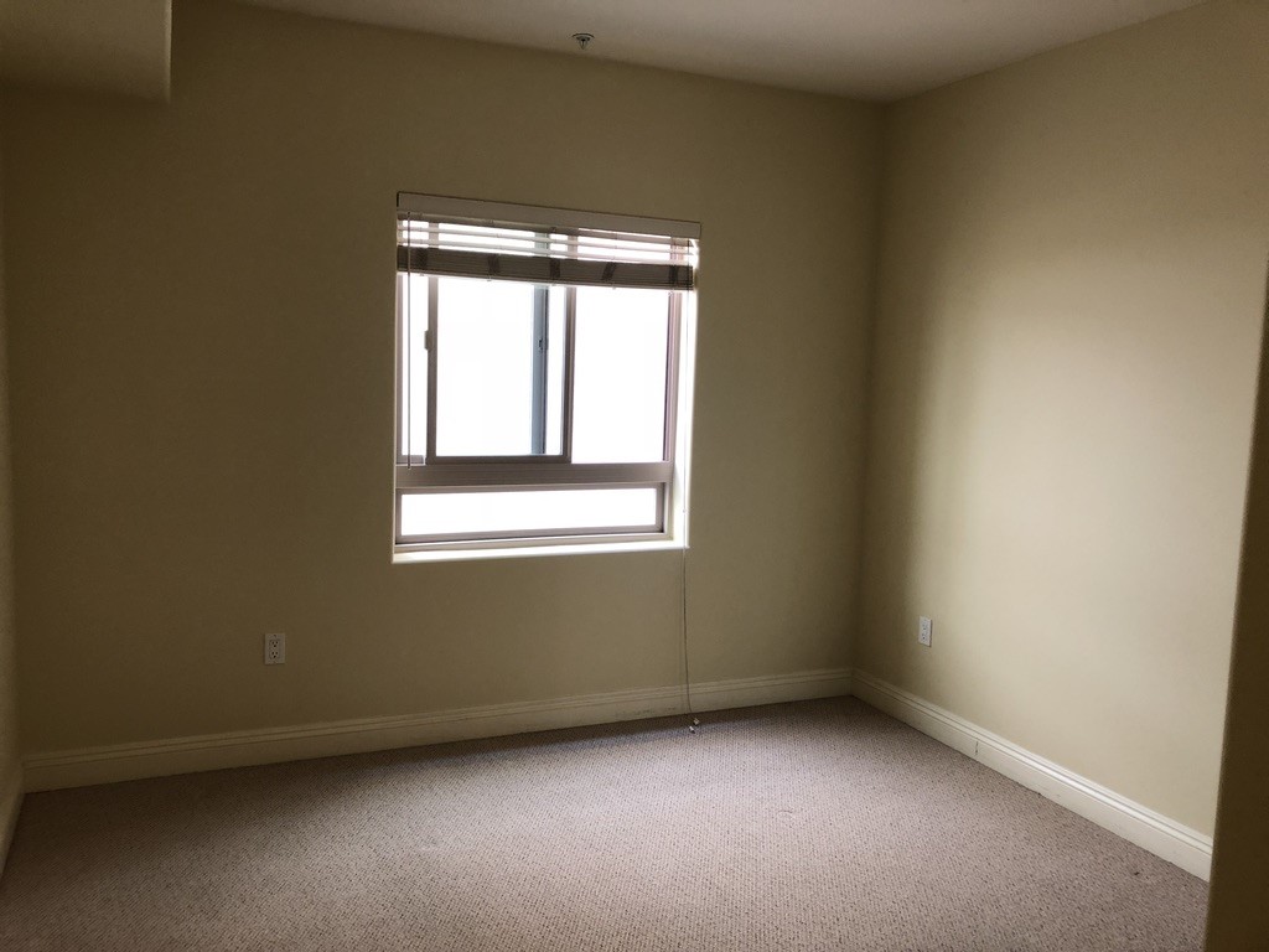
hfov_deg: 63.4
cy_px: 476
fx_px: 1026
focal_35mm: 28
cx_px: 634
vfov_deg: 49.7
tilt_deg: -5.3
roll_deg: -3.4
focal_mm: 3.99
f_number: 1.8
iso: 40
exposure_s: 1/17
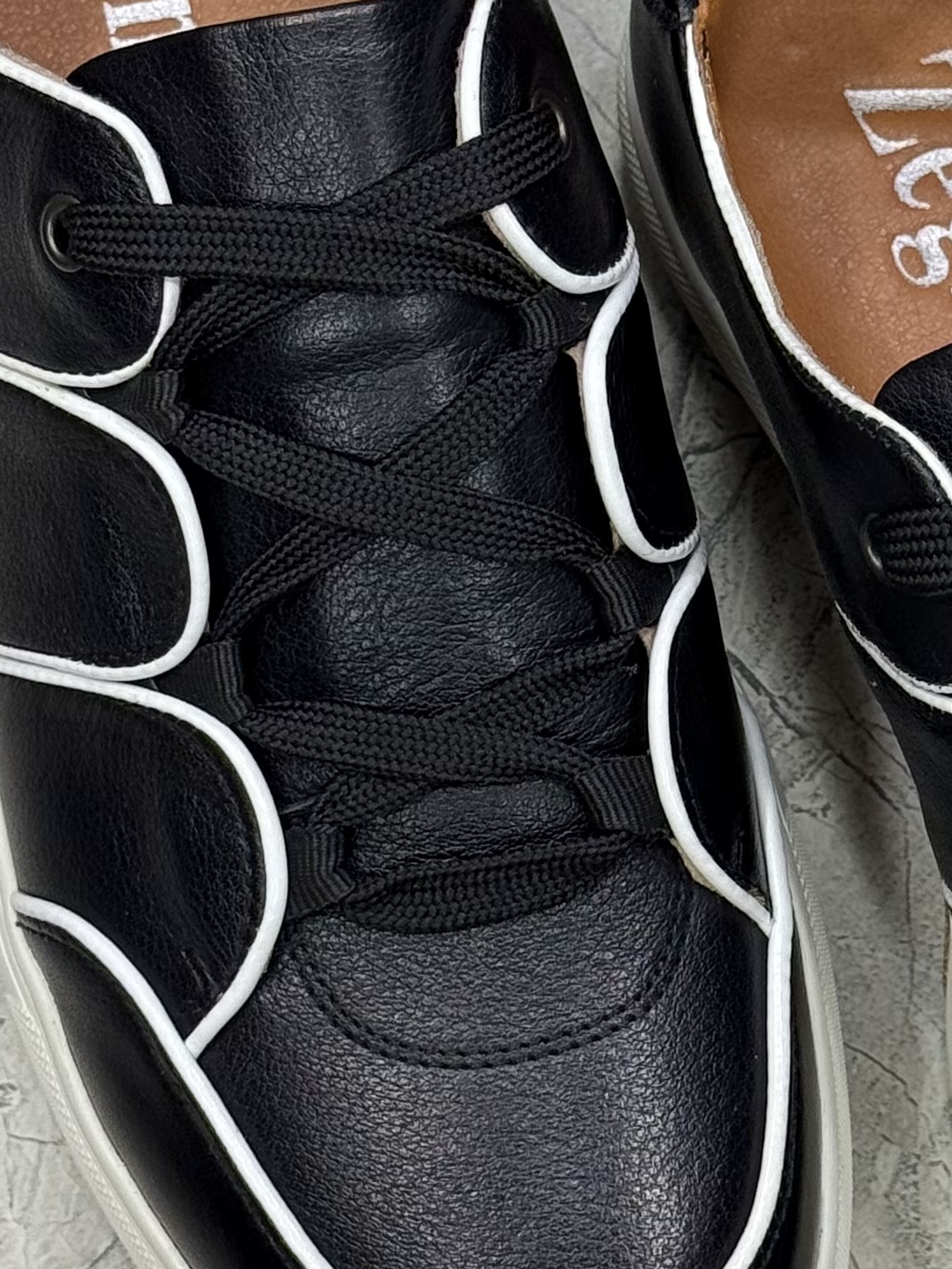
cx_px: 854
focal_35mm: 134
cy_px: 620
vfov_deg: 14.7
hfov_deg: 11.0
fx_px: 4914
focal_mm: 6.76
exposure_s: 1/50
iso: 64
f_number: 1.78
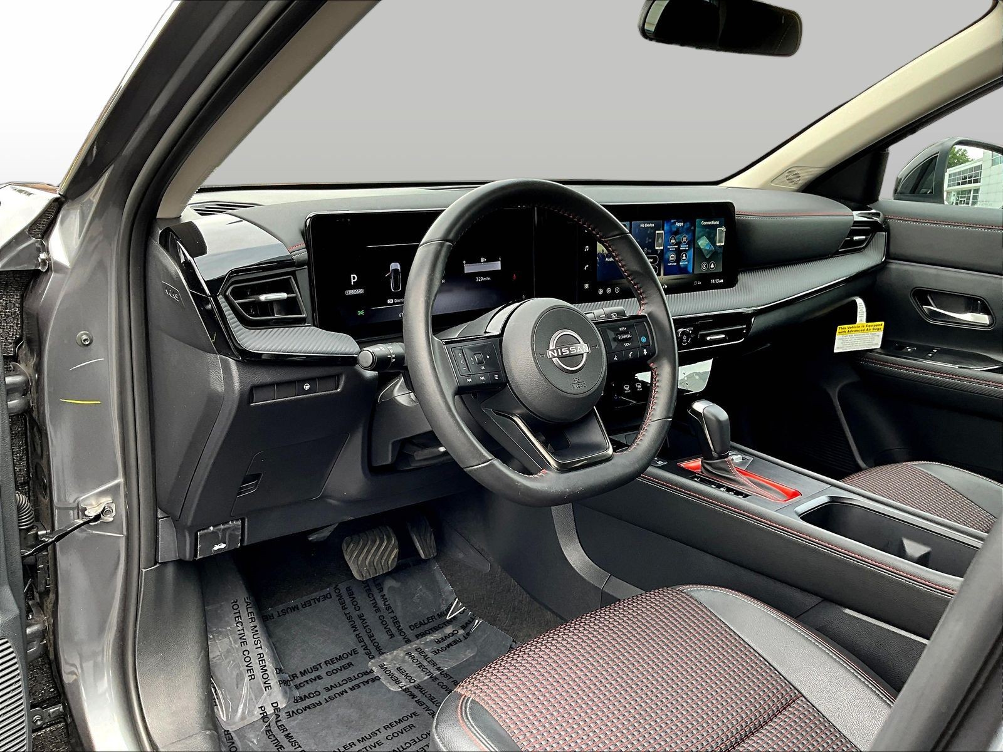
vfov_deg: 48.2
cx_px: 502
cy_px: 376
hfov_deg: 61.7
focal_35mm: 29
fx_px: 840
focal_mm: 3
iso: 25
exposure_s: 1/122
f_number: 1.8
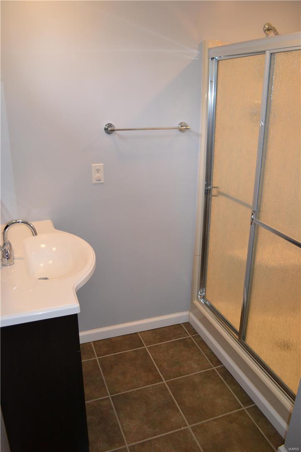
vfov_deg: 67.4
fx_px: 339
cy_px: 226
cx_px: 150
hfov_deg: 47.9
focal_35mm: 27
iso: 1250
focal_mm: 18
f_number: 3.5
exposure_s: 1/60
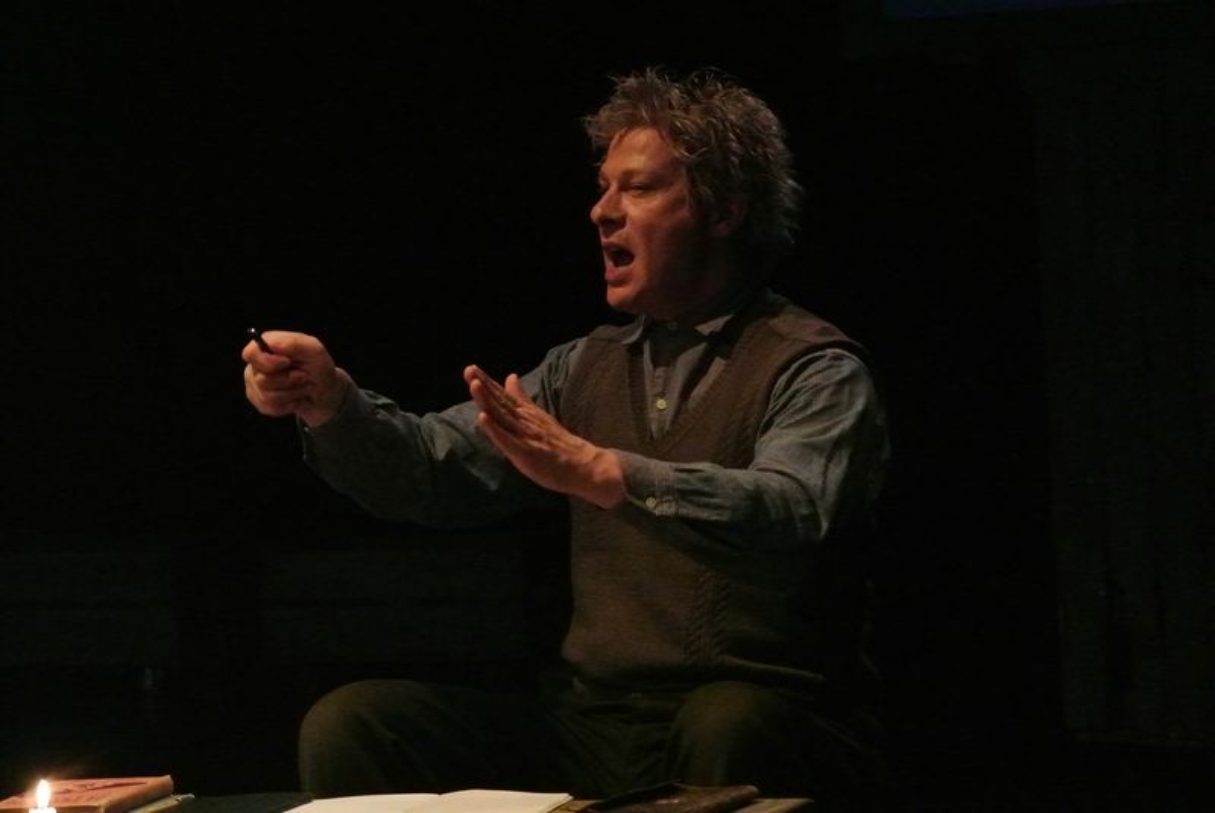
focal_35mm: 154
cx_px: 608
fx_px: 5202
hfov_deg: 13.3
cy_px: 406
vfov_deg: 8.9
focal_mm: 57.2
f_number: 4.2
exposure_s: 1/80
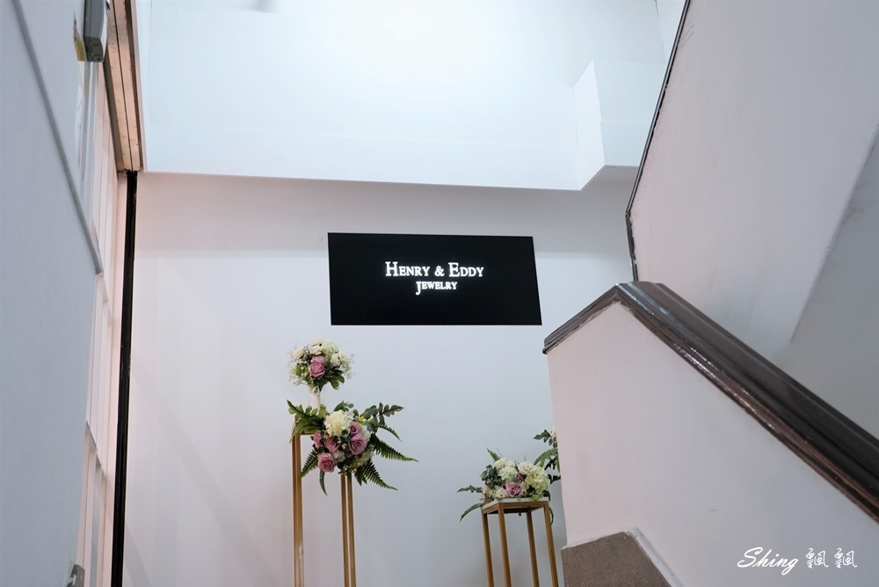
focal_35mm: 30
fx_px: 733
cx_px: 440
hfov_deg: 61.9
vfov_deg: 43.6
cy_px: 294
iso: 400
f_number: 5.6
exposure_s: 1/30
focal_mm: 30
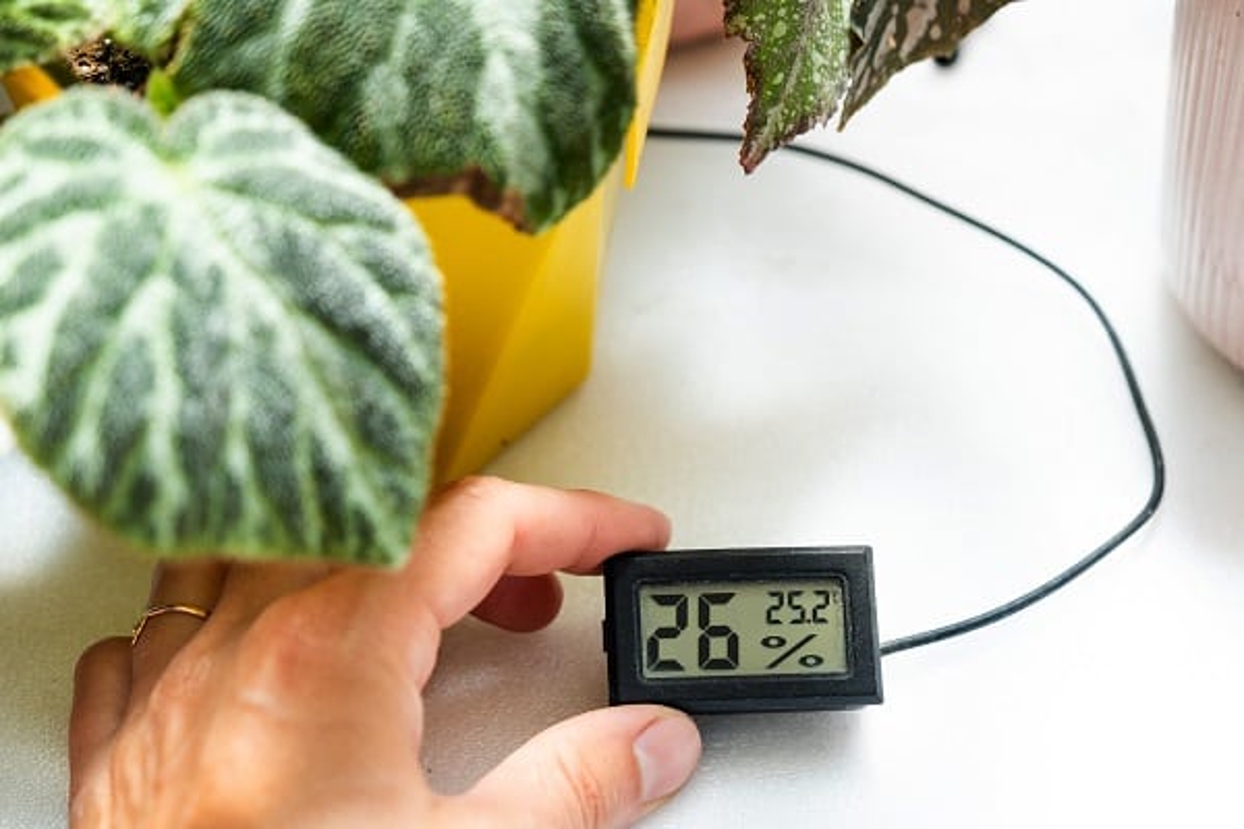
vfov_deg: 19.5
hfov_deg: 28.8
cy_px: 414
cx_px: 622
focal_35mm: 70
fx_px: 2419
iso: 250
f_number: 4
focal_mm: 46.6
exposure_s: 1/160
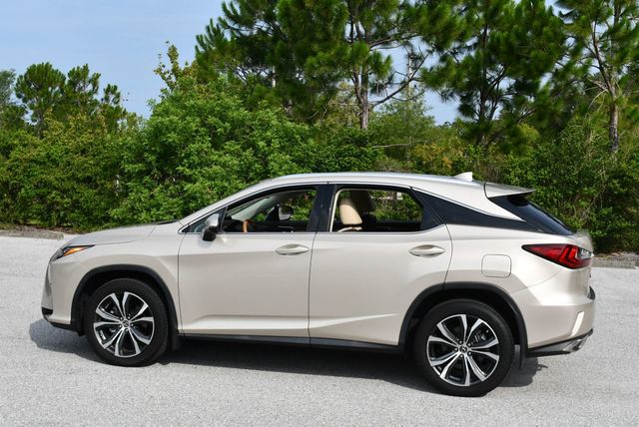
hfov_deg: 41.1
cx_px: 320
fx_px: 853
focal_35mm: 48
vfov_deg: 28.1
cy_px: 214
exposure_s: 1/250
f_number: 8
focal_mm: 24
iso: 100
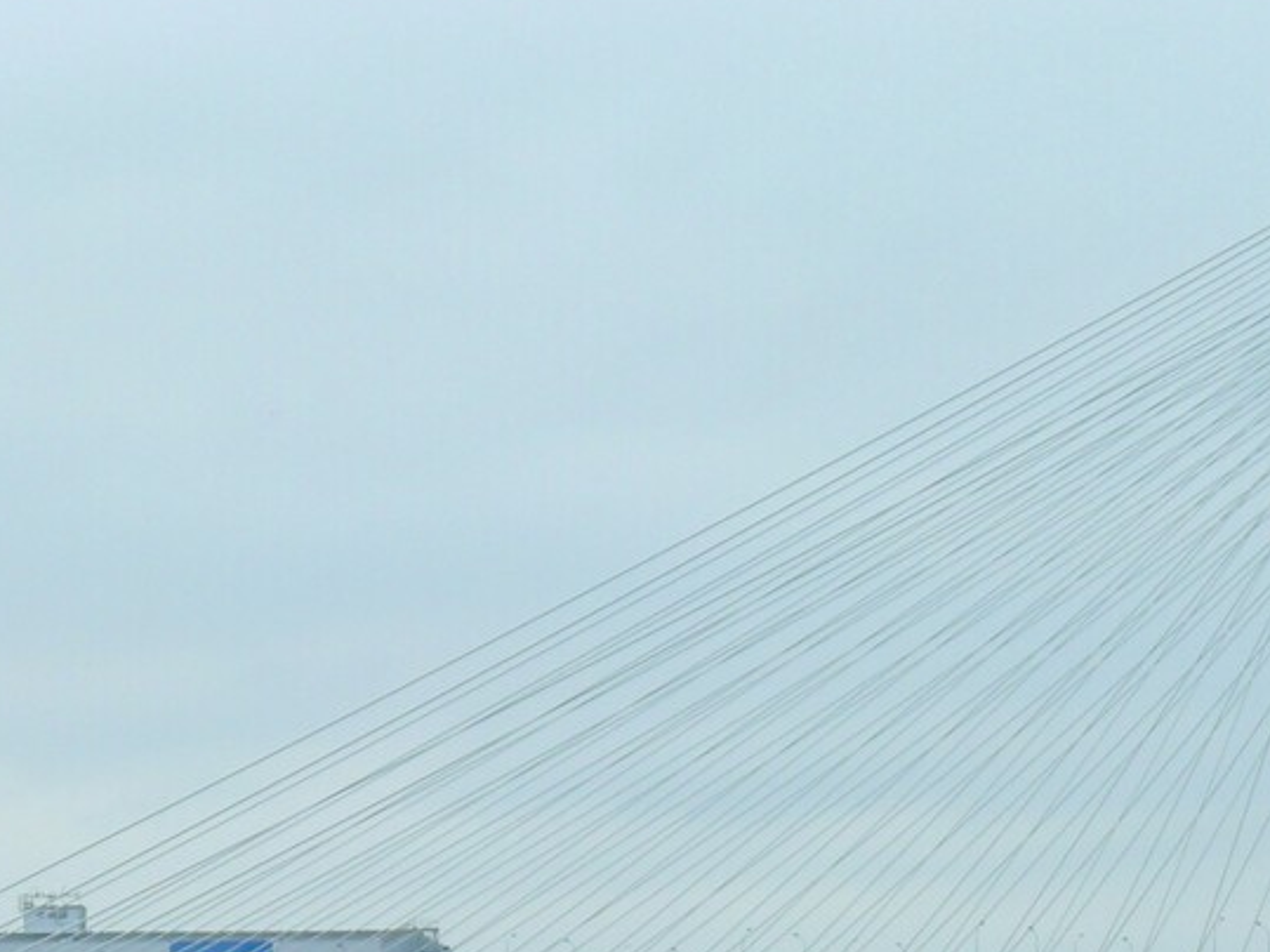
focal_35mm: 347
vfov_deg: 4.3
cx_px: 712
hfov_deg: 5.7
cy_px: 1189
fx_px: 12728
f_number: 5
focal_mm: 27.7
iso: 100
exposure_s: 1/25
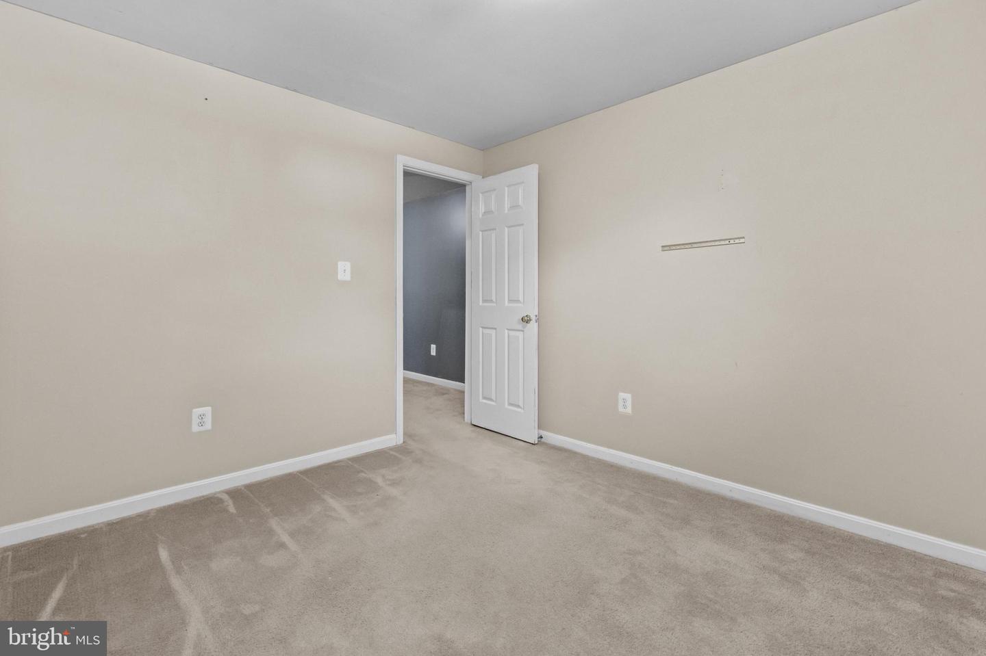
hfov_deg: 96.8
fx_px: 438
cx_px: 493
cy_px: 328
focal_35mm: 16
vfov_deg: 73.7
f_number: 7.1
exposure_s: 1/13
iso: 1600
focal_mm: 16
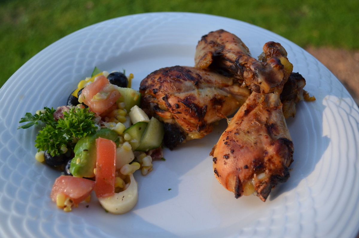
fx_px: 358
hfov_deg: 53.2
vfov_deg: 36.7
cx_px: 180
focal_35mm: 36
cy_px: 119
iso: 400
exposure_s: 1/1250
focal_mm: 24
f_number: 4.5
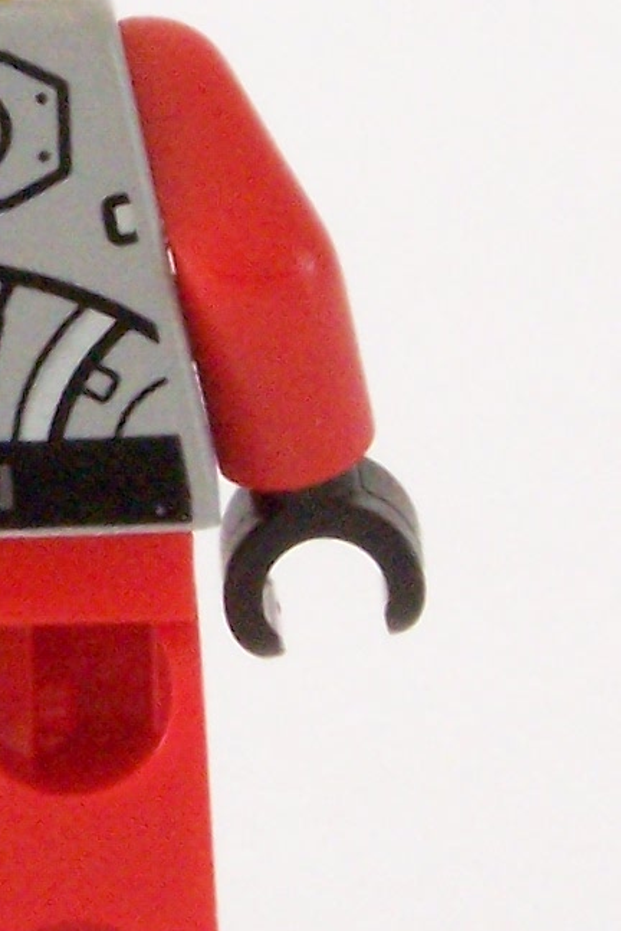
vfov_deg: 5.3
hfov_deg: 3.5
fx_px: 10054
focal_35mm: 389
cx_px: -58
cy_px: 170
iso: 400
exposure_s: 1/15
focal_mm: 15.6
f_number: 8
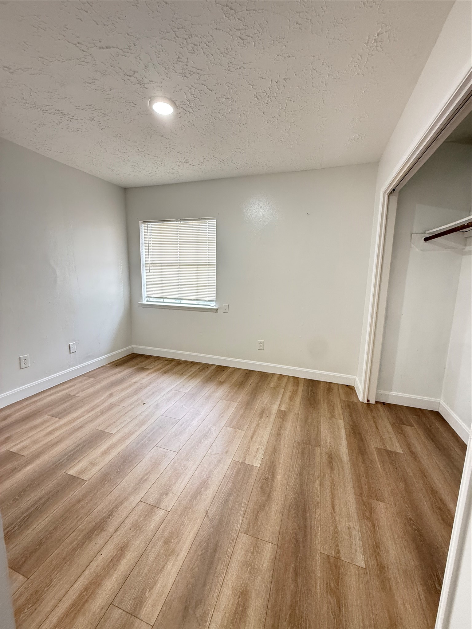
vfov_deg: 102.1
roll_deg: -1.7
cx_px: 236
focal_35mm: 14
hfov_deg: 85.7
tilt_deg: -9.6
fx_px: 255
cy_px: 314
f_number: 2.2
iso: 500
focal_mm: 2.22
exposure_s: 1/60
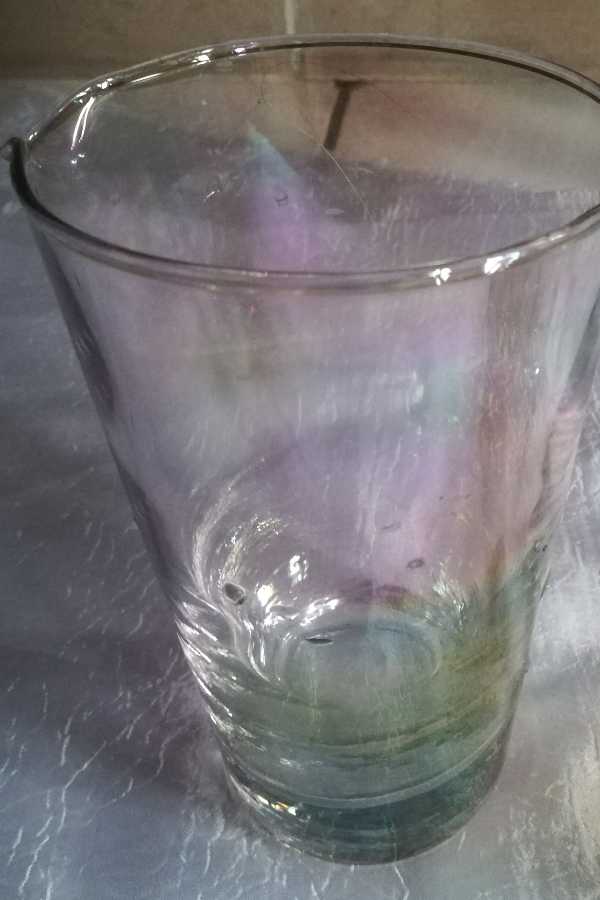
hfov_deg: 34.6
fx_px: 950
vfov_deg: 50.5
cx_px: 420
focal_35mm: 38
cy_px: 376
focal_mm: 3.83
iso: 1600
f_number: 2.2
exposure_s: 1/14.3
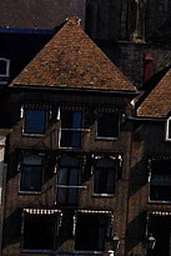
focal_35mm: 268
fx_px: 1906
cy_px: -47
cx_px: 389
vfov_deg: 7.6
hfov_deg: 5.0
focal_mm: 4.12
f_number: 2.4
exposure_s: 1/2857
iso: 50
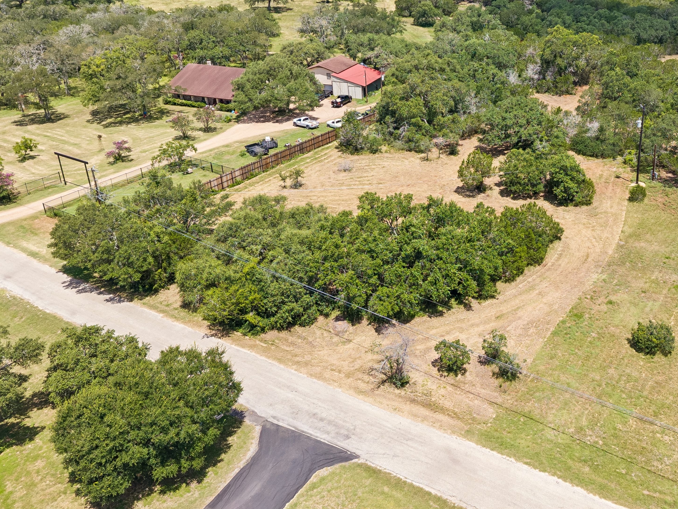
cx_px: 479
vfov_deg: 41.0
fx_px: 666
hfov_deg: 52.4
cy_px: 150
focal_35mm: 34
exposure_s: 1/3200
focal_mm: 8.7
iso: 160
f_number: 1.8
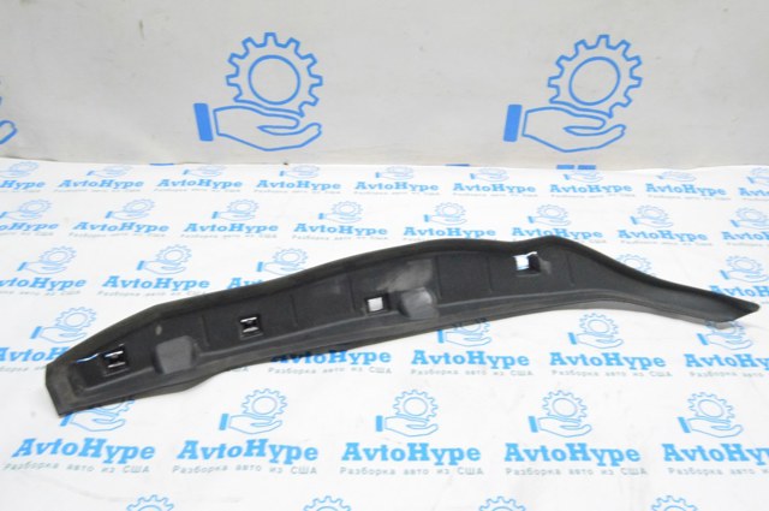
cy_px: 256
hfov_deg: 62.0
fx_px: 640
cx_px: 384
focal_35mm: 30
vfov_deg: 43.5
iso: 6400
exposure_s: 1/15
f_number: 20
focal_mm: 20
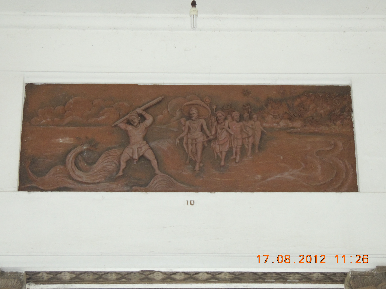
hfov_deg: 16.4
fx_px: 1338
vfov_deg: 12.3
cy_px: 144
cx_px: 193
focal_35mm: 120
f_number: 4.2
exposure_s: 1/200
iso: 800
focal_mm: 21.4
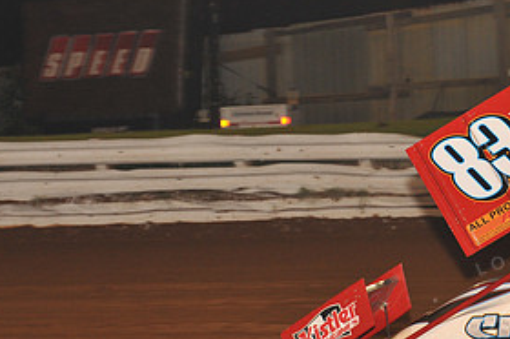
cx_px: 517
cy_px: 197
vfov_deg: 6.6
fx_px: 2929
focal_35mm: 207
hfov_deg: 9.9
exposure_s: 1/320
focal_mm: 100
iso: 1250
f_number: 6.3
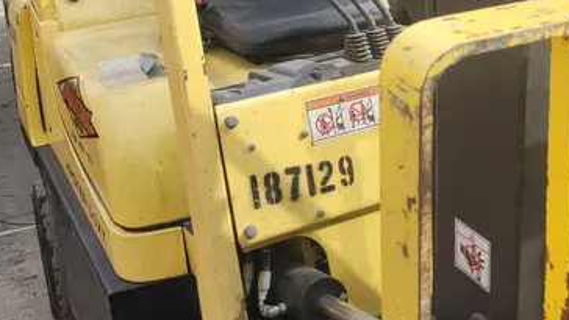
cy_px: 21
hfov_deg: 36.3
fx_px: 860
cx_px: 369
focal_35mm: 57
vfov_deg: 20.6
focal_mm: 5.4
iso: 40
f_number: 1.8
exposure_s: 1/1050
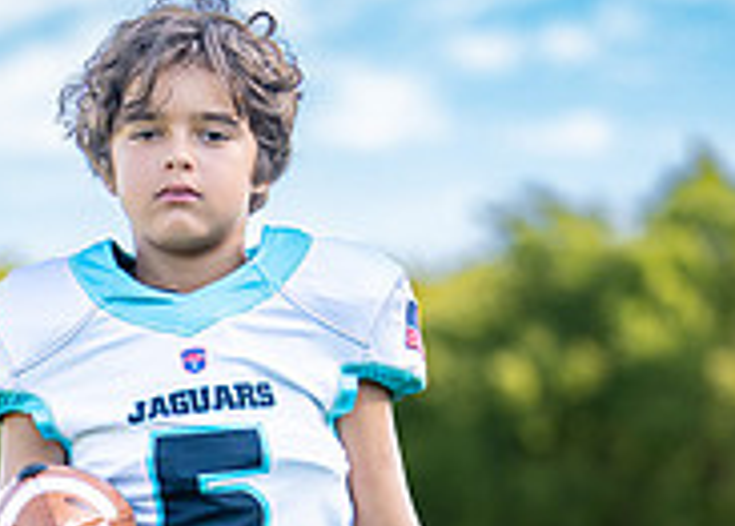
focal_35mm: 184
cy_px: 631
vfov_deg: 7.8
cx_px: 255
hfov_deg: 10.9
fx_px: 3844
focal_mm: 50
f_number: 1.2
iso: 100
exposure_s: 1/2000
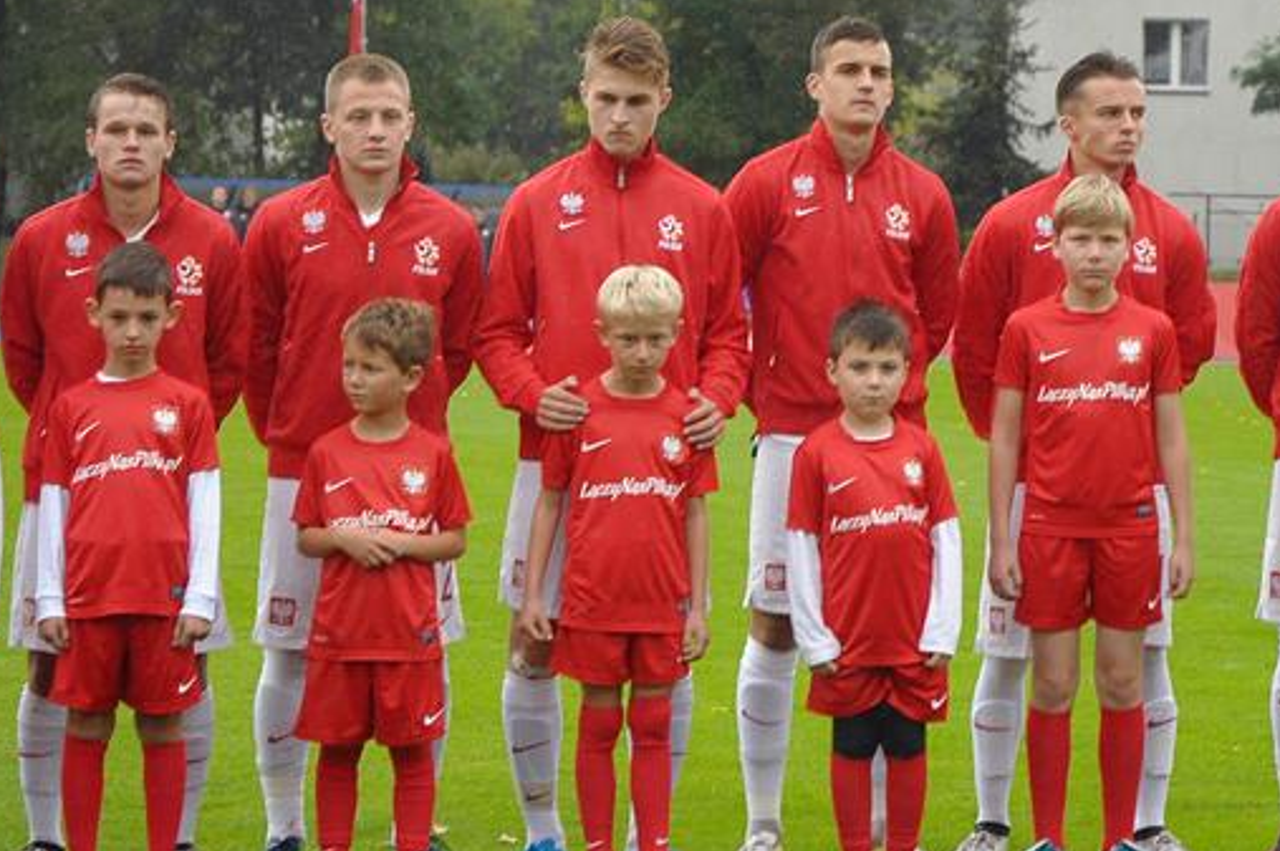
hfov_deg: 11.7
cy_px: 322
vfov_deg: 7.8
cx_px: 876
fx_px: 6252
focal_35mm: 176
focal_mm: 70
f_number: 4.5
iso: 1000
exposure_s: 1/250
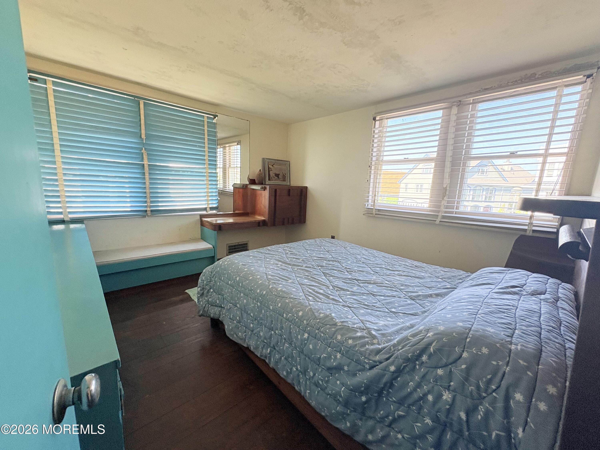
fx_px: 243
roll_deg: -2.5
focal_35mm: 14
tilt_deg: -10.1
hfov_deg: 102.1
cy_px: 225
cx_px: 300
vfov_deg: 85.7
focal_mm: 2.22
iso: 200
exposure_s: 1/99
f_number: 2.2
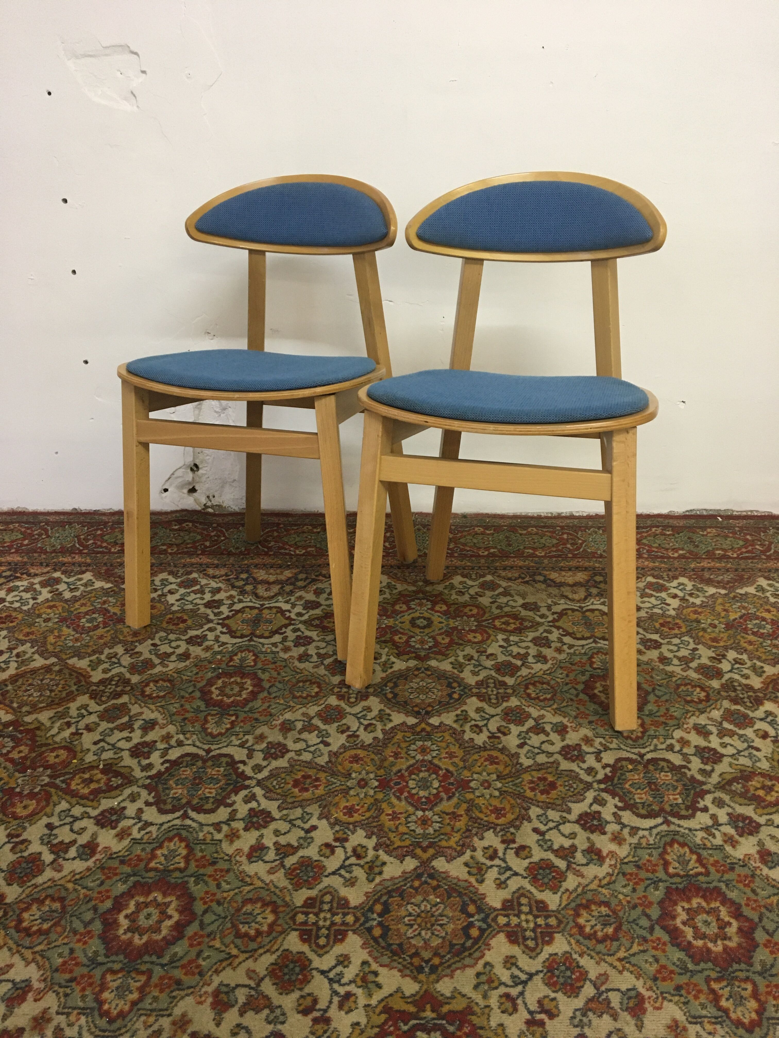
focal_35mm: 29
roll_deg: +0.4
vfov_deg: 61.7
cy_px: 519
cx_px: 390
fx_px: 870
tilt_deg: -20.7
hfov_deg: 48.2
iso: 200
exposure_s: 1/33
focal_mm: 4.15
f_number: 2.2
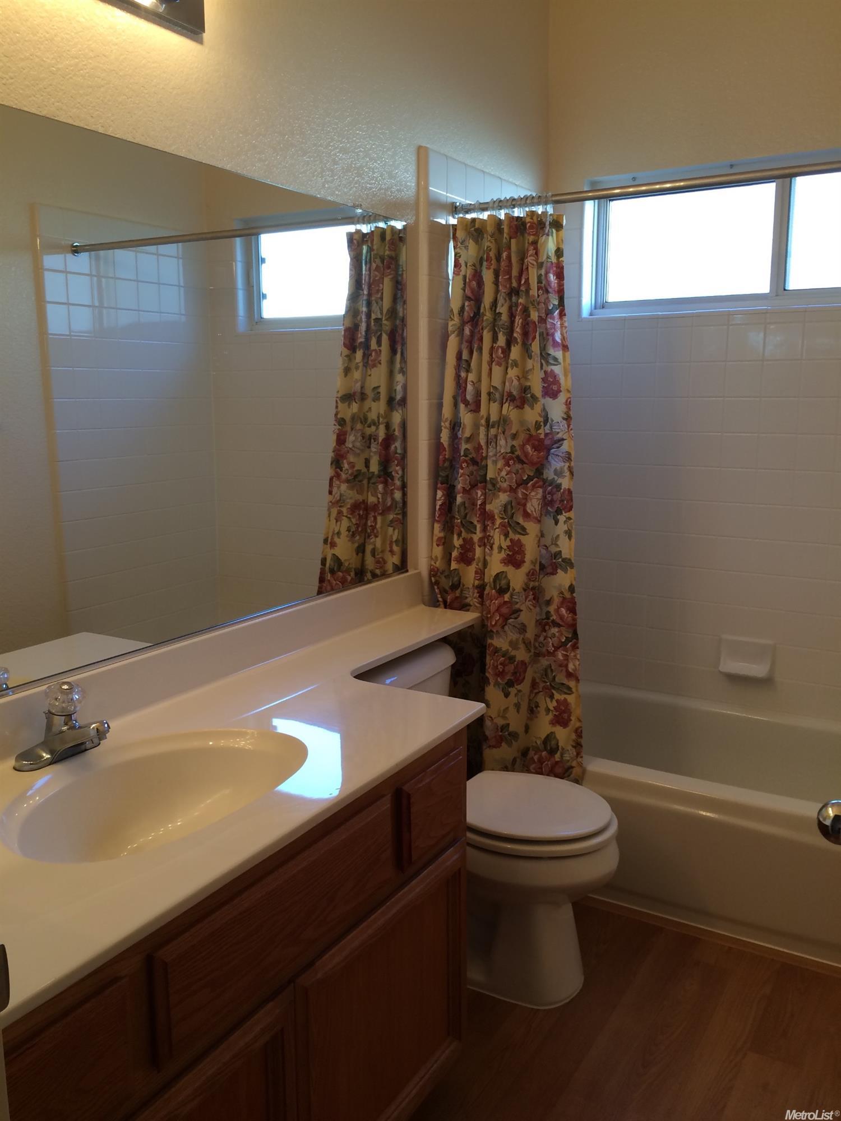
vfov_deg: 61.7
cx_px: 420
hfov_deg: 48.2
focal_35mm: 29
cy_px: 560
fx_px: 939
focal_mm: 4.15
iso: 40
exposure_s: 1/30
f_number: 2.2
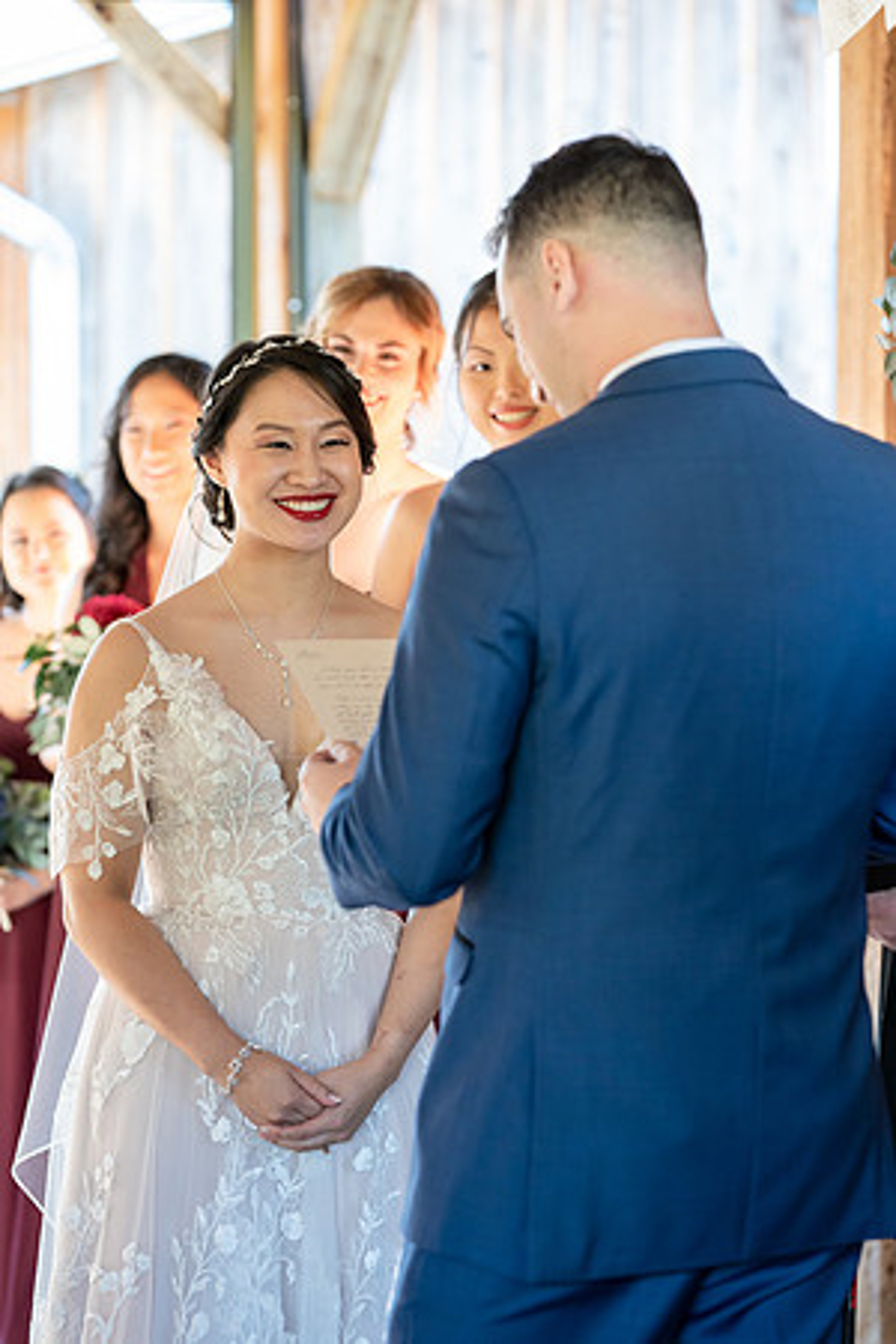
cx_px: 448
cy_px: 672
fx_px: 4480
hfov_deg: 11.4
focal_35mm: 120
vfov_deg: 17.1
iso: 2000
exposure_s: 1/200
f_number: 4
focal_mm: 120
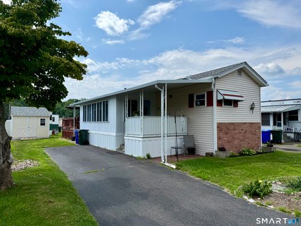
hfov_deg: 71.6
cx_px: 150
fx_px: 209
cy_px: 113
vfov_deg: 56.8
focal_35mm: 24
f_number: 1.78
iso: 80
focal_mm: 6.76
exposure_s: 1/8130
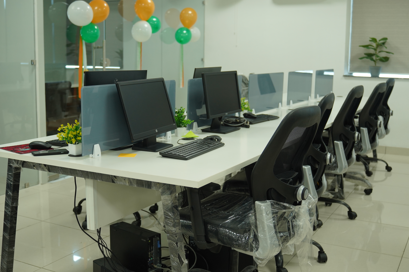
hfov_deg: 46.4
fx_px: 477
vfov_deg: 31.9
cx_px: 204
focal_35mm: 42
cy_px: 136
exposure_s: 1/125
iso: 500
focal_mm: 28
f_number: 2.8
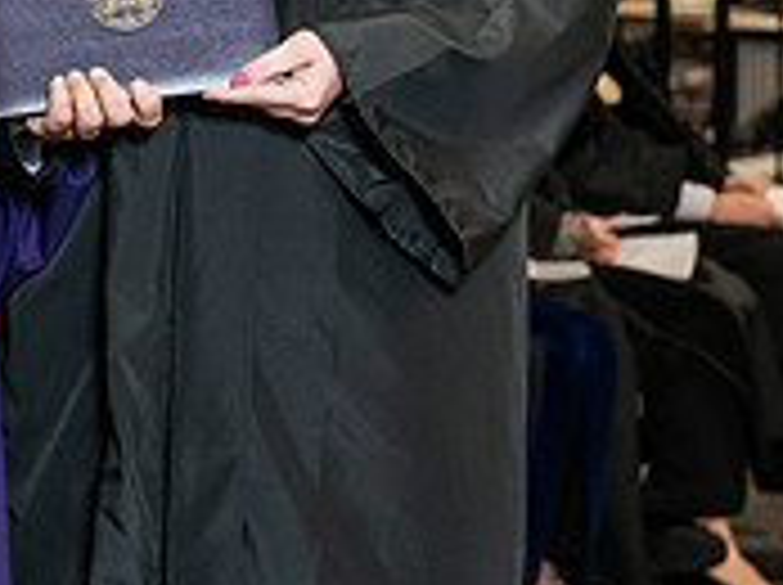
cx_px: -90
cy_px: -110
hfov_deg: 8.7
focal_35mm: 225
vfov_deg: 6.5
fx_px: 5082
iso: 2500
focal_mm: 70
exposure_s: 1/200
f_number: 5
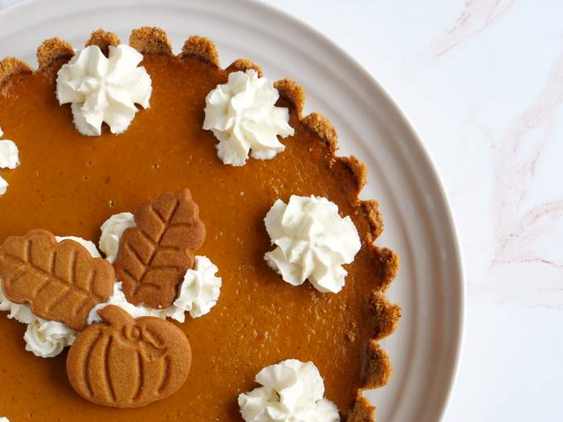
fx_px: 829
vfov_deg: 28.3
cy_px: 298
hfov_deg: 36.8
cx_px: 156
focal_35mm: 51
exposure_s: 1/100
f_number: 3
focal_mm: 15
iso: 200
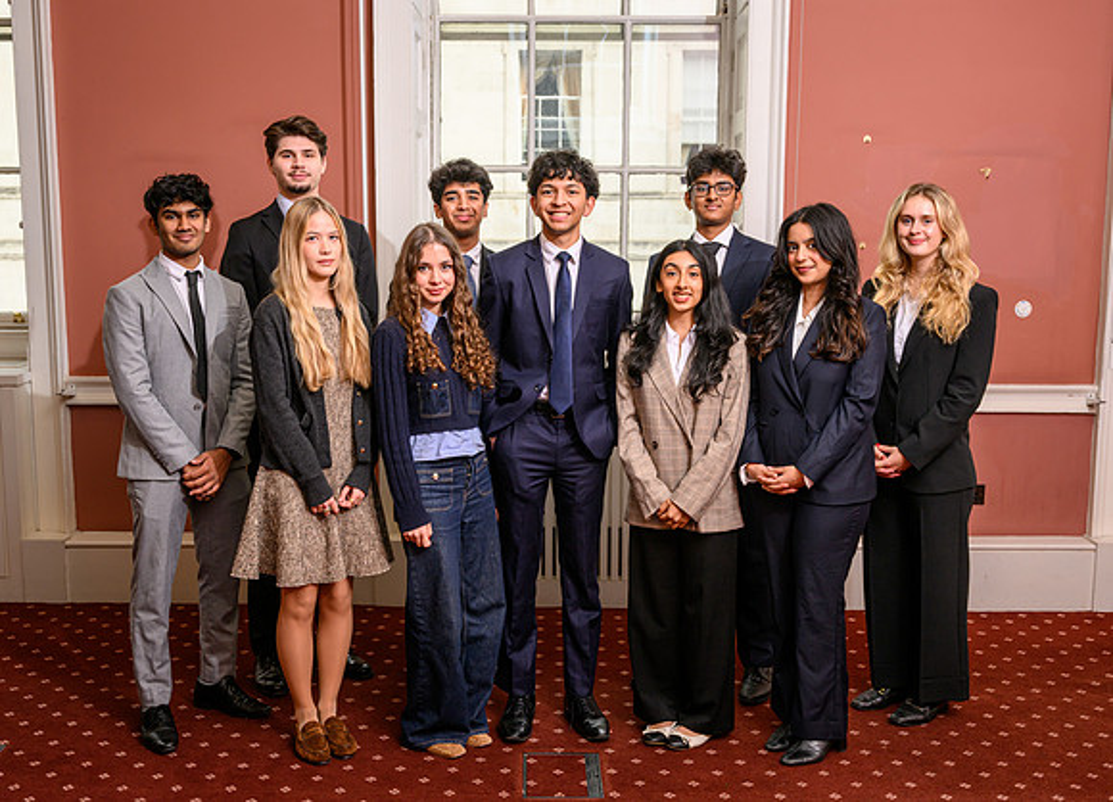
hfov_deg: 46.0
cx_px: 548
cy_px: 401
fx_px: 1311
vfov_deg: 34.0
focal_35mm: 41
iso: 250
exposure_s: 1/200
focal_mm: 38
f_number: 6.3
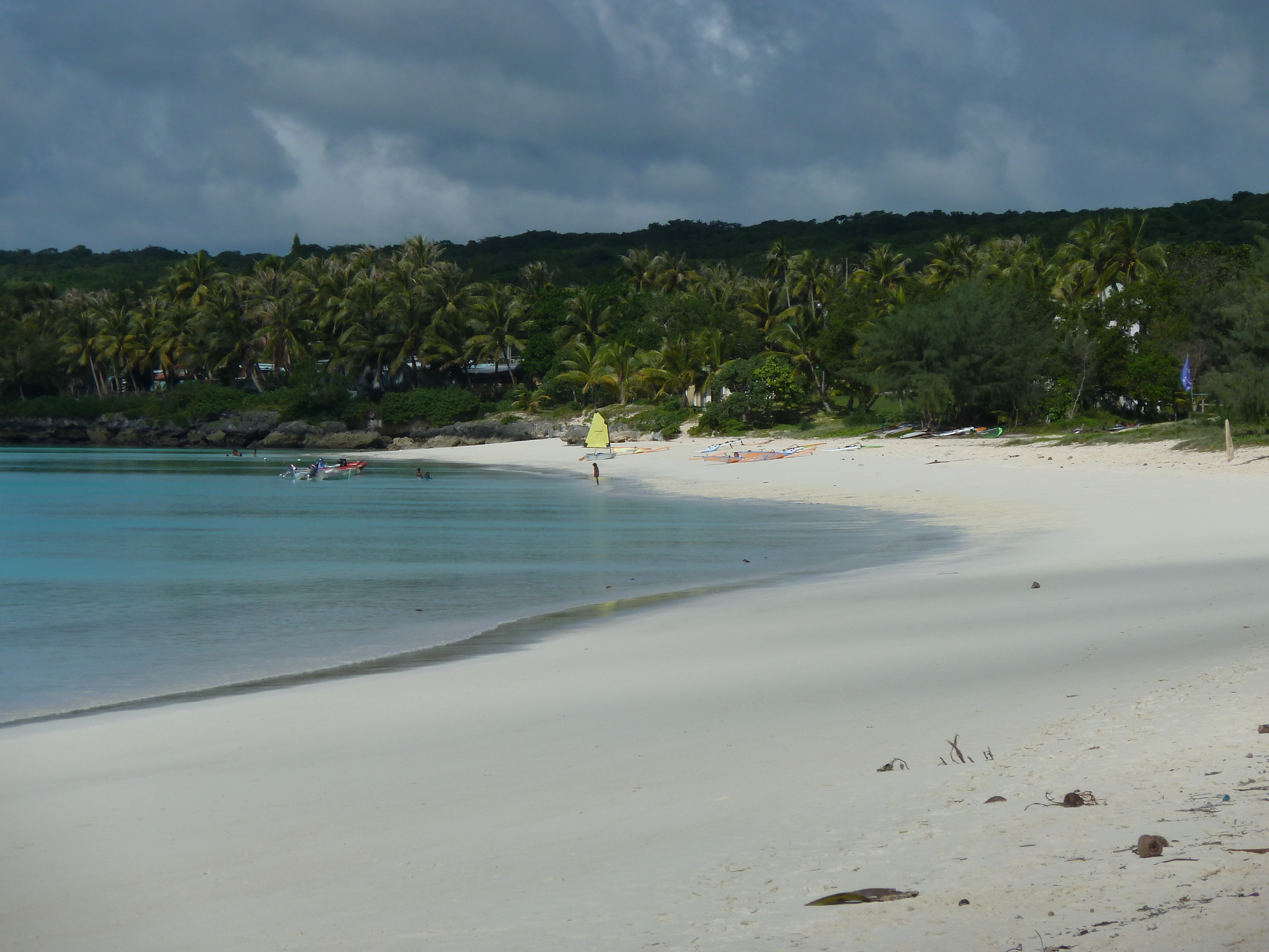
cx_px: 634
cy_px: 476
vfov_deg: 7.6
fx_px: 7185
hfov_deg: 10.1
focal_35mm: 196
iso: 80
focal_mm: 32.1
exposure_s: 1/800
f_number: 6.3
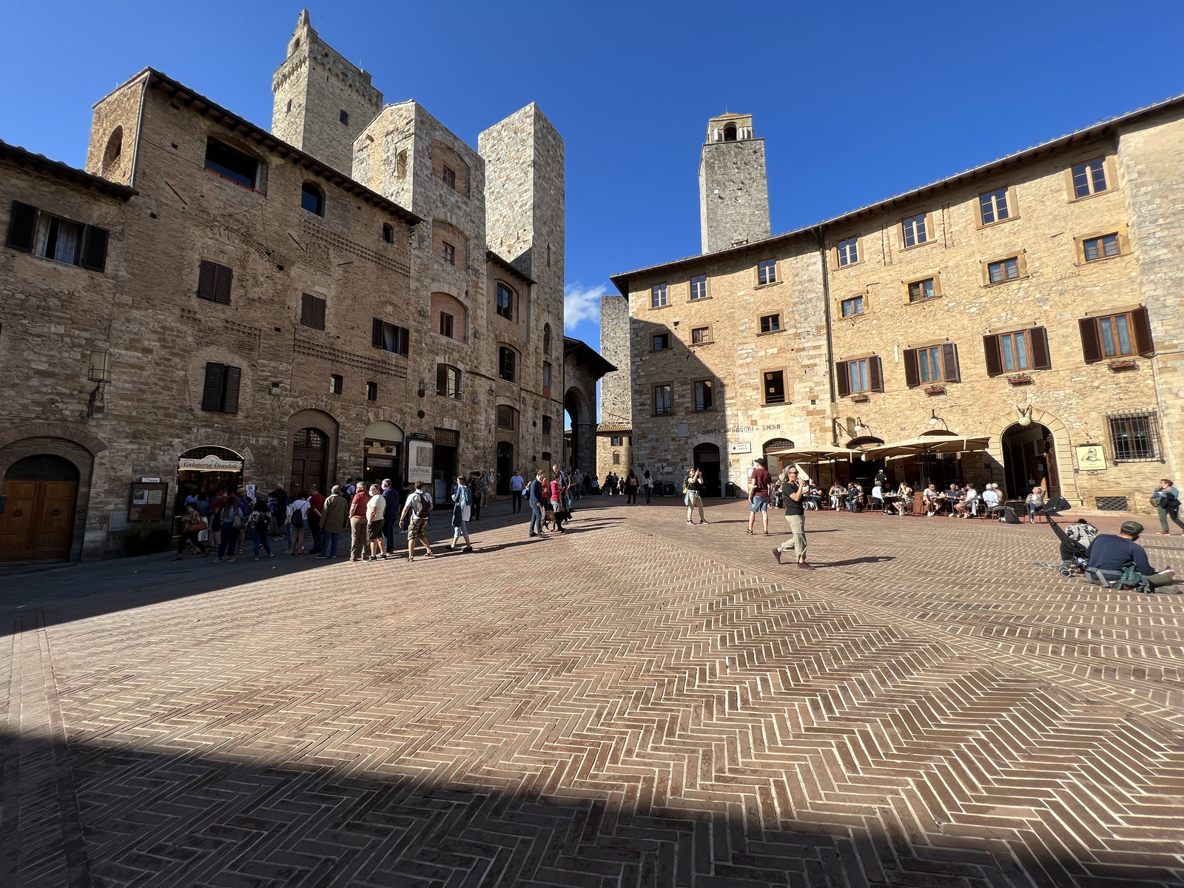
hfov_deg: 106.2
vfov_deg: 89.9
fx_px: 445
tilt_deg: +7.3
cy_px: 444
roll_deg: +1.1
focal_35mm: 13
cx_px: 592
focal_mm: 1.57
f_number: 1.8
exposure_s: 1/1130
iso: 32
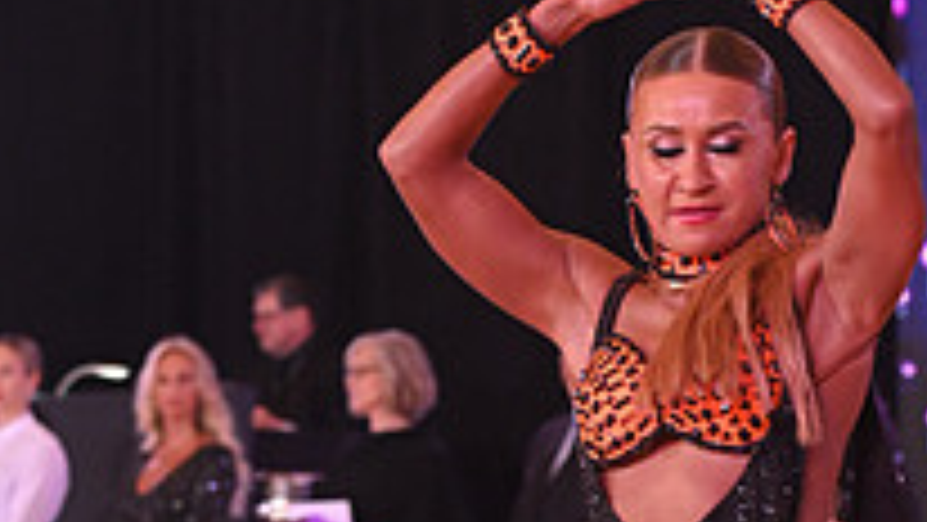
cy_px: 873
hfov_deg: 7.9
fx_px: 6688
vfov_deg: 4.4
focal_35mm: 272
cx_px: 254
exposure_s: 1/200
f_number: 5.6
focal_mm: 92
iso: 2500
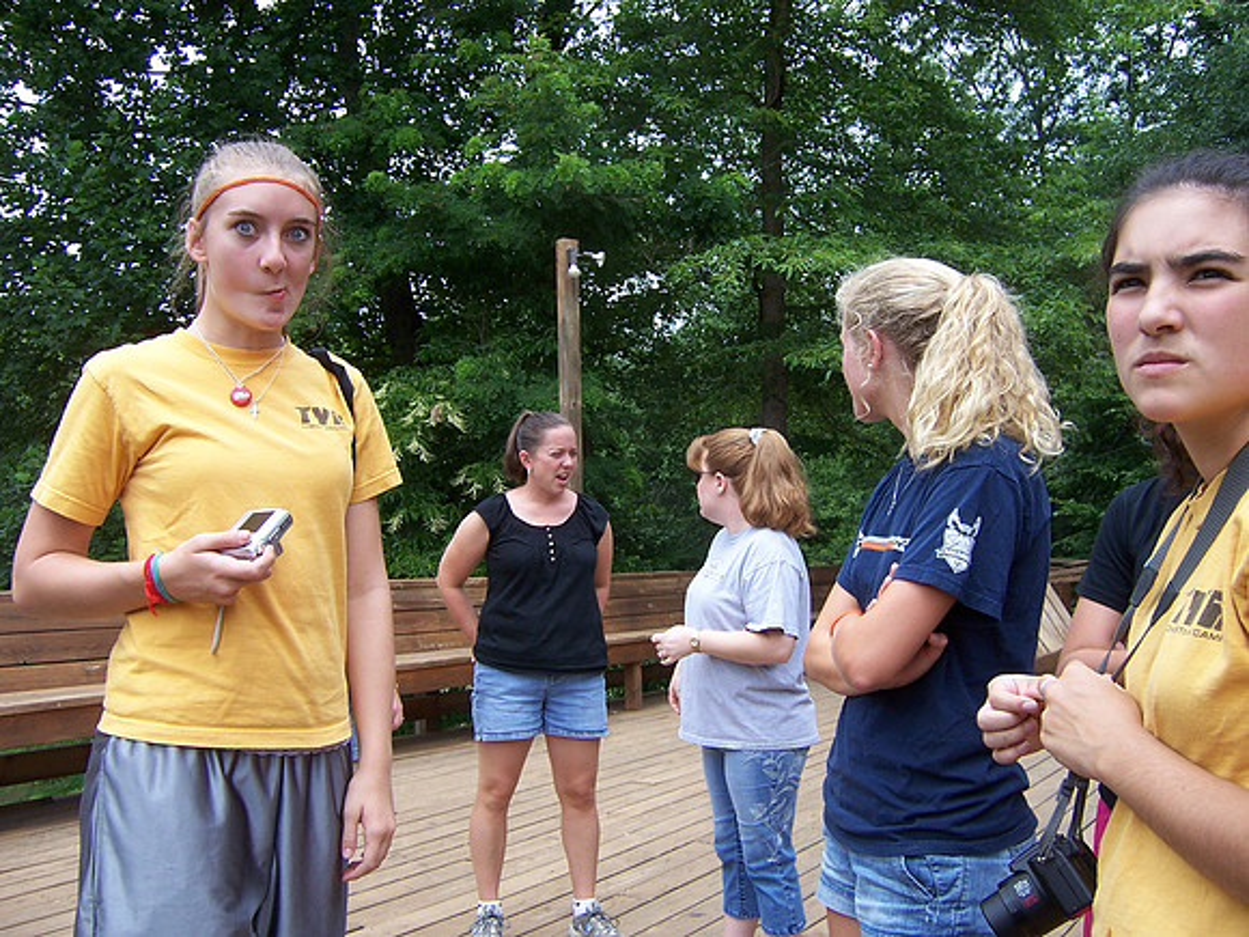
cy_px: 468
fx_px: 1191
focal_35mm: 33
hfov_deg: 55.4
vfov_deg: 42.9
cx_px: 624
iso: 80
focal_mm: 5.5
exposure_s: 1/350
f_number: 3.4
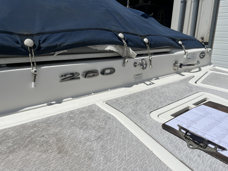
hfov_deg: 67.3
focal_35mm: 26
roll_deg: -2.8
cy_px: 86
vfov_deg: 53.1
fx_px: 171
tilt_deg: -14.8
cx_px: 114
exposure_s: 1/13333
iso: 50
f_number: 1.6
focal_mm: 5.1
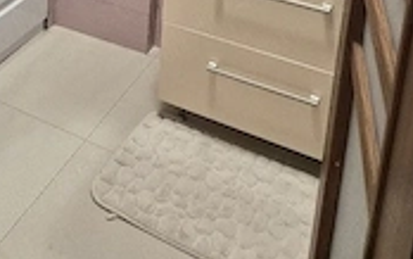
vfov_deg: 19.8
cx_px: 78
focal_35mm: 56
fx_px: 631
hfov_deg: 35.0
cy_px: -138
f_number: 1.8
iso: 500
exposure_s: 1/100
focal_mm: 5.4
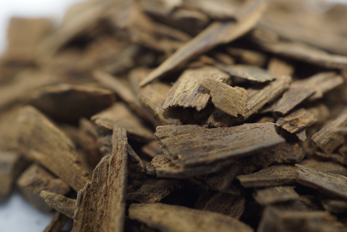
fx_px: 434
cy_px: 116
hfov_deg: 43.6
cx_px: 174
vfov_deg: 29.9
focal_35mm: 45
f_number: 4
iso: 100
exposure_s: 1/60
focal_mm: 30
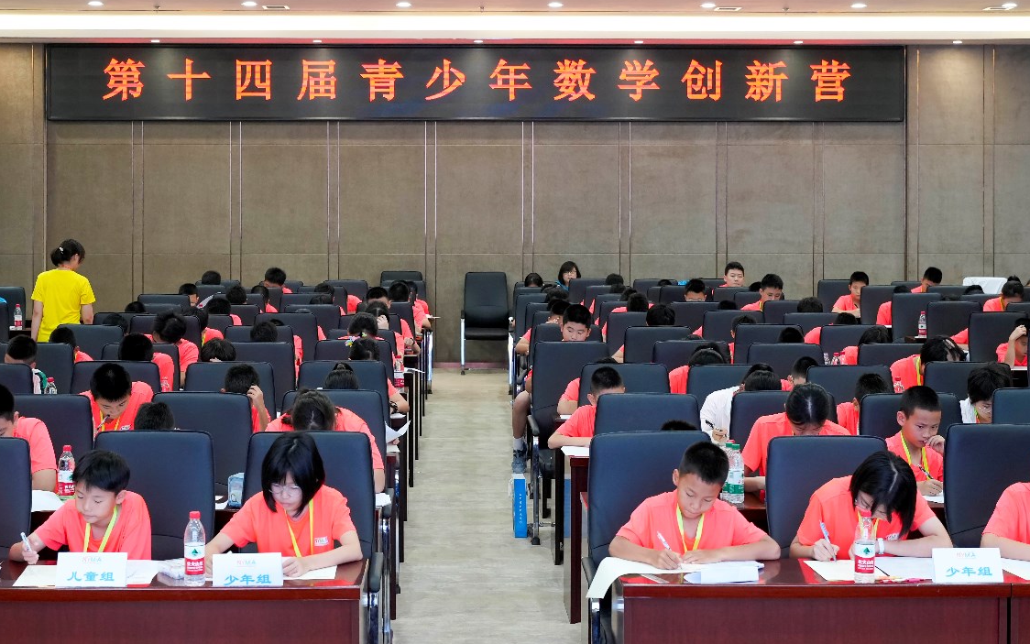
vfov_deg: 22.0
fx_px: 1645
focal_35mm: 59
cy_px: 467
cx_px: 496
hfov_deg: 34.8
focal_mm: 40.4
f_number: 4.5
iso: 2000
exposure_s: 1/100
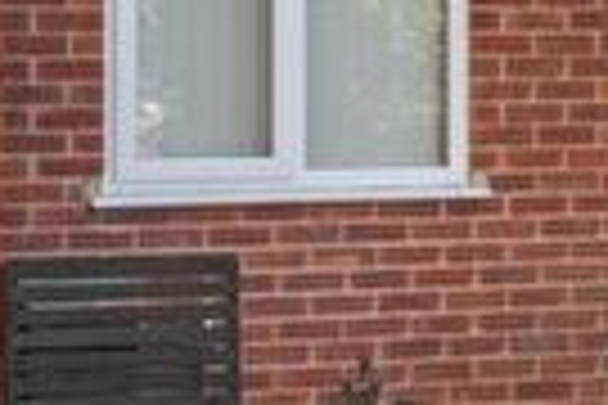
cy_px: -250
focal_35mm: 181
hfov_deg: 11.2
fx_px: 3057
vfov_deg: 7.4
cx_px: 658
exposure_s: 1/160
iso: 320
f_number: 7.1
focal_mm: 35
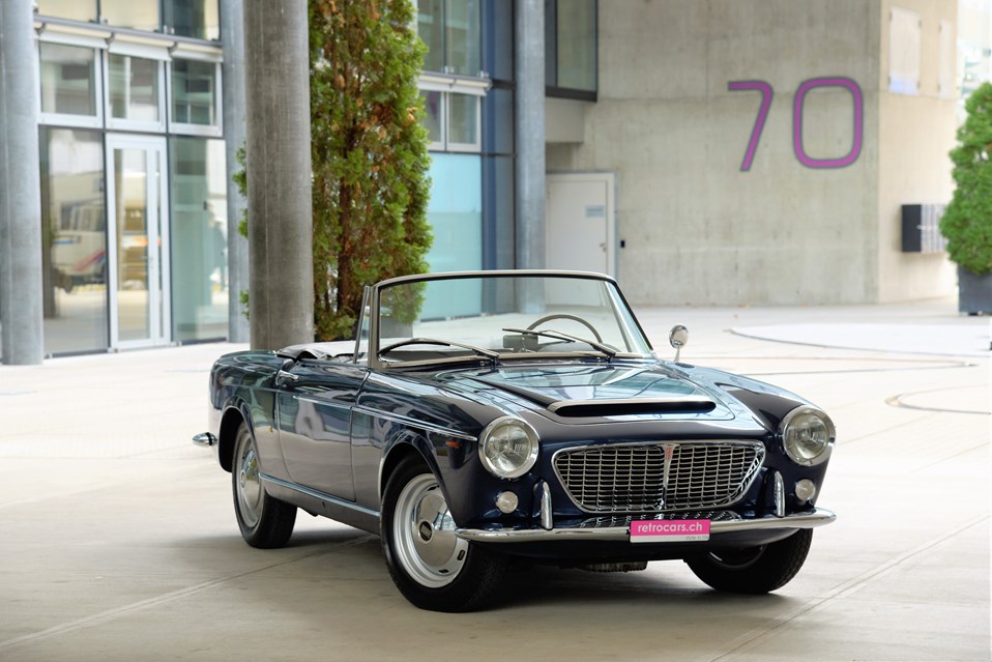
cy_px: 331
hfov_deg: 20.4
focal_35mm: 100
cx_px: 496
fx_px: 2756
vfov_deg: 13.7
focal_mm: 100
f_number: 7.1
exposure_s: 1/60
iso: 250
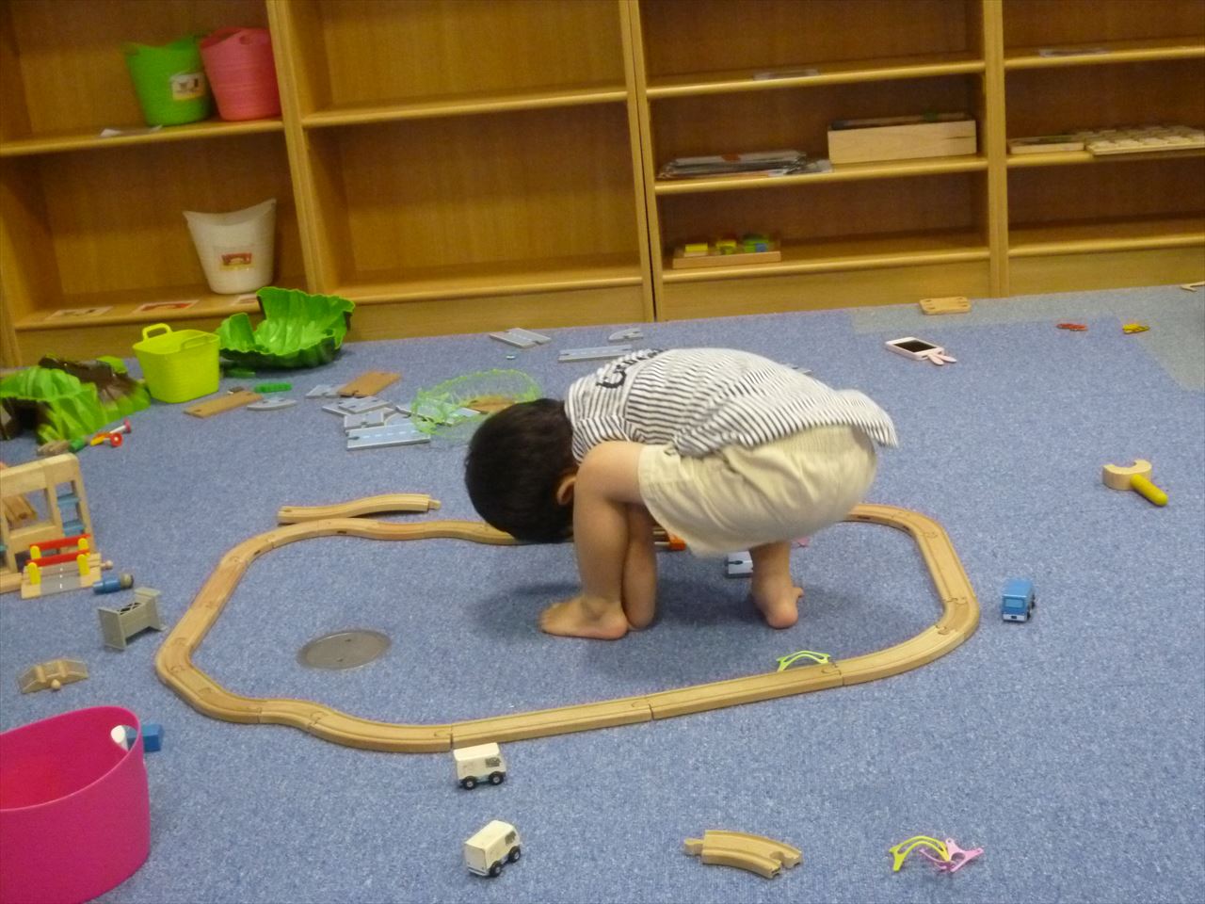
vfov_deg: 30.9
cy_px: 452
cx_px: 602
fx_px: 1636
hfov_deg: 40.4
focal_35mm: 47
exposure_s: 1/60
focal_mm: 8.3
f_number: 3.9
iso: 800
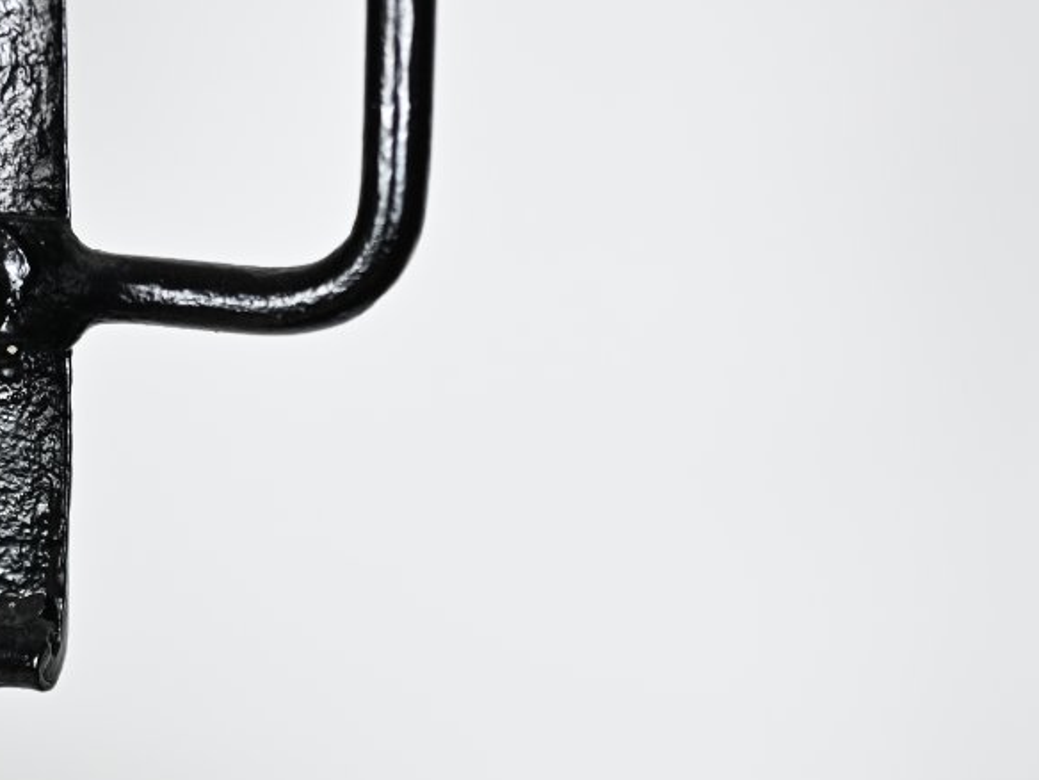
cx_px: 374
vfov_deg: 18.2
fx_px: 2371
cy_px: 792
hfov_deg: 24.6
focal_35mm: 79
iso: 450
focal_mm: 40
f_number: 2.8
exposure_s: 1/125
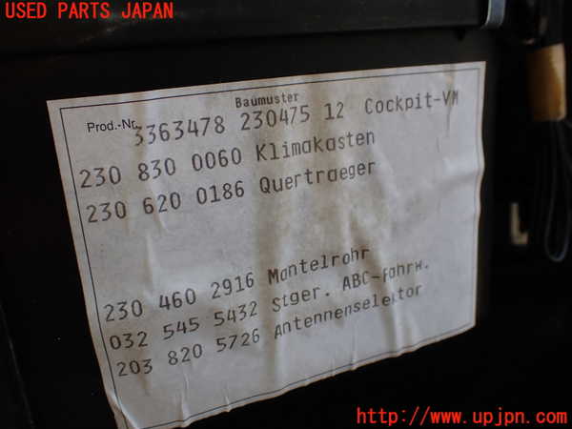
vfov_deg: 46.8
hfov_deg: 60.0
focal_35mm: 30
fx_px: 496
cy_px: 214
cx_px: 286
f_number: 3.2
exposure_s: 1/250
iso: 100
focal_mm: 5.4
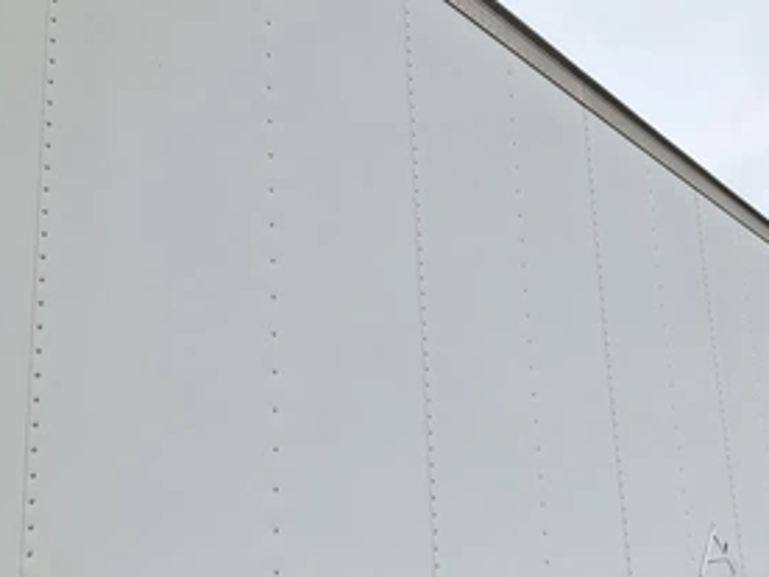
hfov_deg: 43.8
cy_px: 374
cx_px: 541
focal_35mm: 42
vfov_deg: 34.1
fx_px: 933
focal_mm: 3
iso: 25
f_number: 1.8
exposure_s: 1/3125
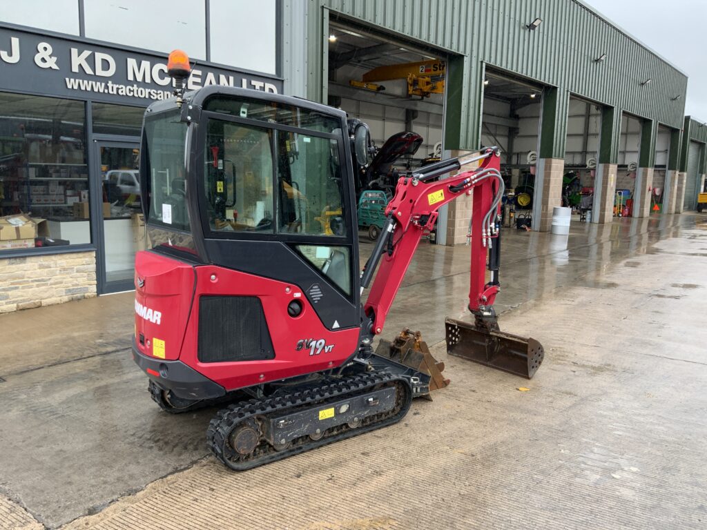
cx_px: 354
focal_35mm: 29
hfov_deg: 61.7
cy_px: 265
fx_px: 592
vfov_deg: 48.2
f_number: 1.8
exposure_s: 1/122
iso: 20
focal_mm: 3
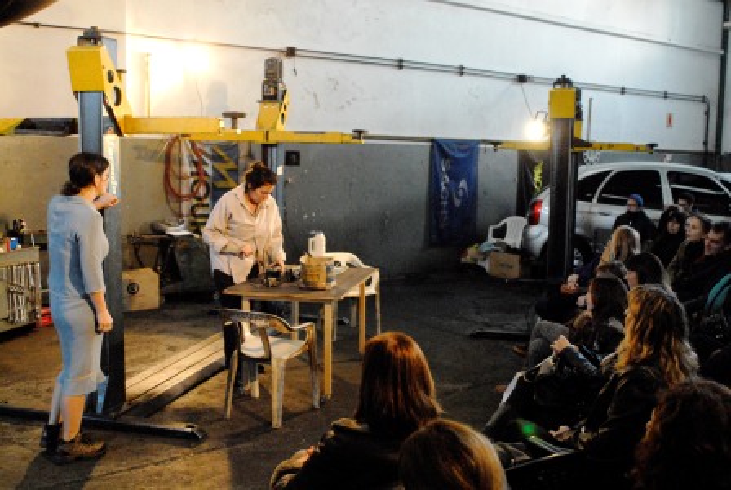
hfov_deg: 53.1
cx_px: 366
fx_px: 732
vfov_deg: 37.0
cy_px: 245
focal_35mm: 36
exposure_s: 1/60
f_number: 4
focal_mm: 24
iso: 1250
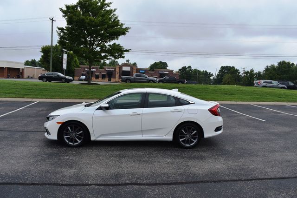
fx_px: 223
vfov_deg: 47.9
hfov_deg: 67.4
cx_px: 148
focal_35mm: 27
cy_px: 99
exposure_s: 1/250
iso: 140
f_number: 8
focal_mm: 18
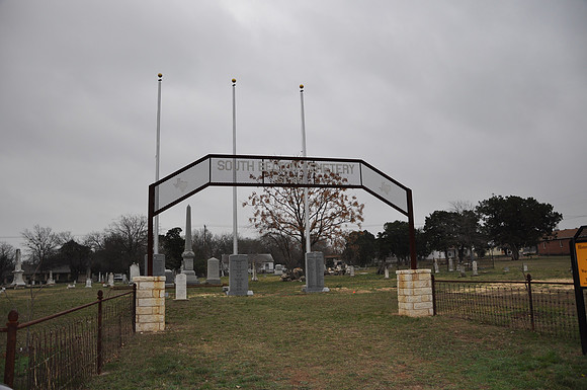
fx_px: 440
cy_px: 195
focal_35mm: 27
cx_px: 294
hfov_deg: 67.5
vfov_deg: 47.8
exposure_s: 1/200
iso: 280
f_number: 3.5
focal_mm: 18
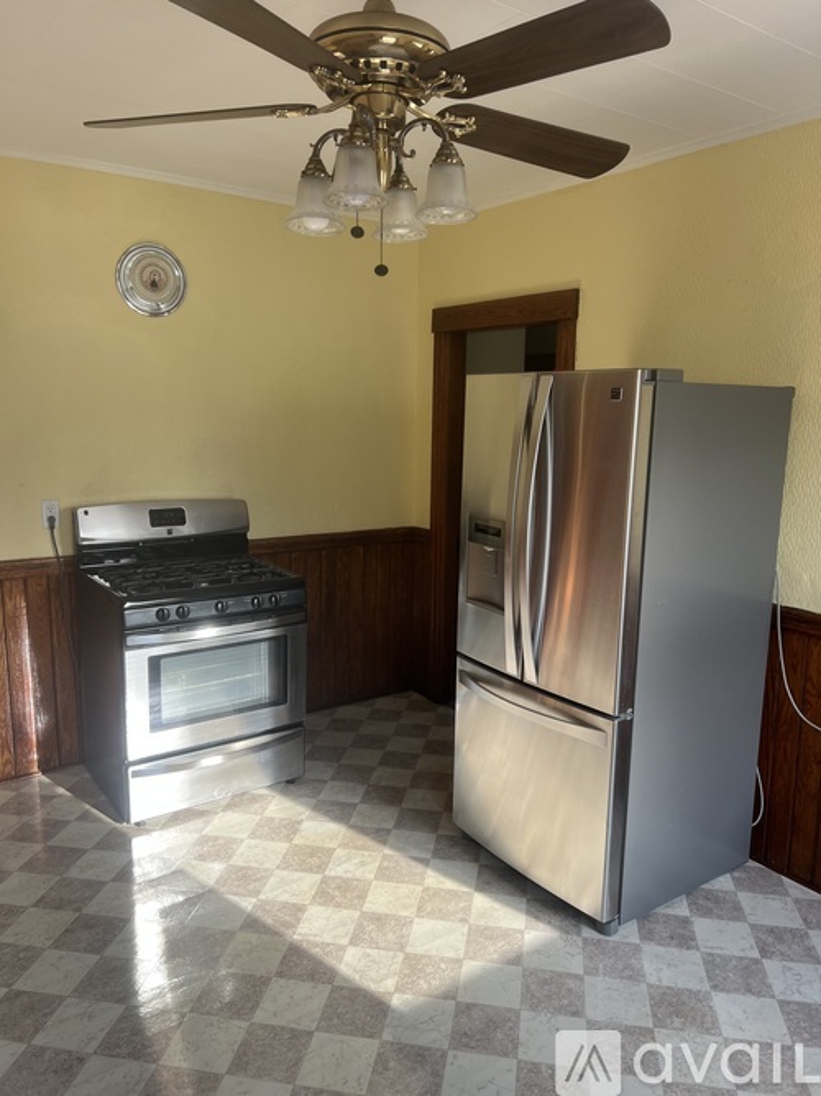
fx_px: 822
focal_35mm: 26
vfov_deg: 67.3
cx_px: 410
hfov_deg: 53.0
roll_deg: +0.2
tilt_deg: -9.2
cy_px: 548
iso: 50
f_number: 1.5
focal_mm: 5.7
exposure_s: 1/121
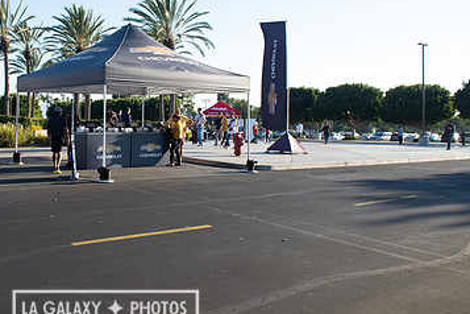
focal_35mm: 39
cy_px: 110
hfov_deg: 47.3
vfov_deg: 34.0
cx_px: 105
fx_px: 509
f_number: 4.5
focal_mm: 24
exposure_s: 1/640
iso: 200
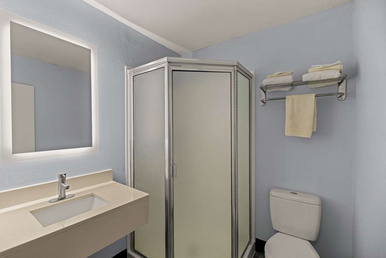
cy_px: 129
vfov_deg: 81.2
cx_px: 193
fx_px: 150
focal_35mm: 14
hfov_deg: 104.3
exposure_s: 1/20
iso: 400
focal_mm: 14
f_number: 5.6
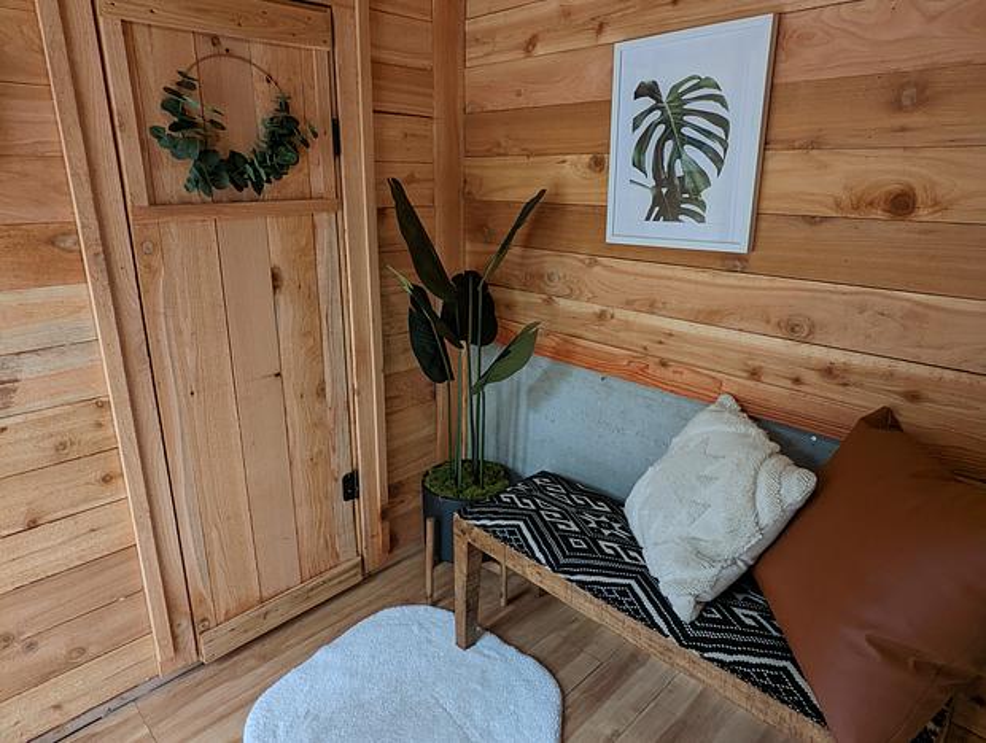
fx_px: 456
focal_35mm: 16
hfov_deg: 94.4
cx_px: 493
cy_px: 372
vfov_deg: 78.3
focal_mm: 2.35
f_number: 2.2
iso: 95
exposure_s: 1/60
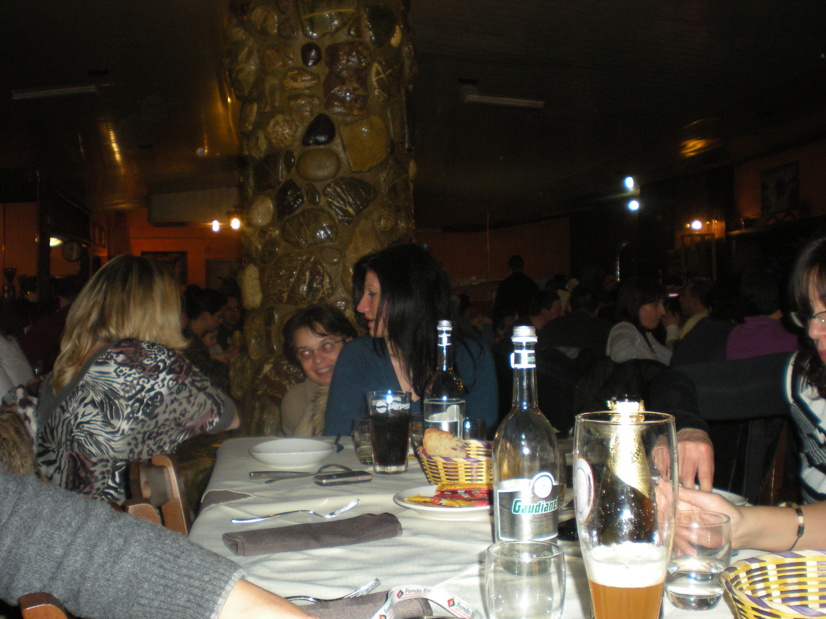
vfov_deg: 37.7
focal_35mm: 38
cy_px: 310
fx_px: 907
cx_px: 413
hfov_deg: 49.0
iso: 205
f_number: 3.1
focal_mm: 6.3
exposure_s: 1/60
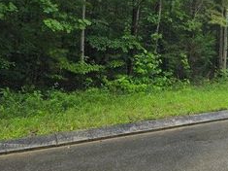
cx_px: 220
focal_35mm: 49
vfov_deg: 28.5
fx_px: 323
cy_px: 18
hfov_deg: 35.7
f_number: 1.7
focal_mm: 6.3
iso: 80
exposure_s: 1/180
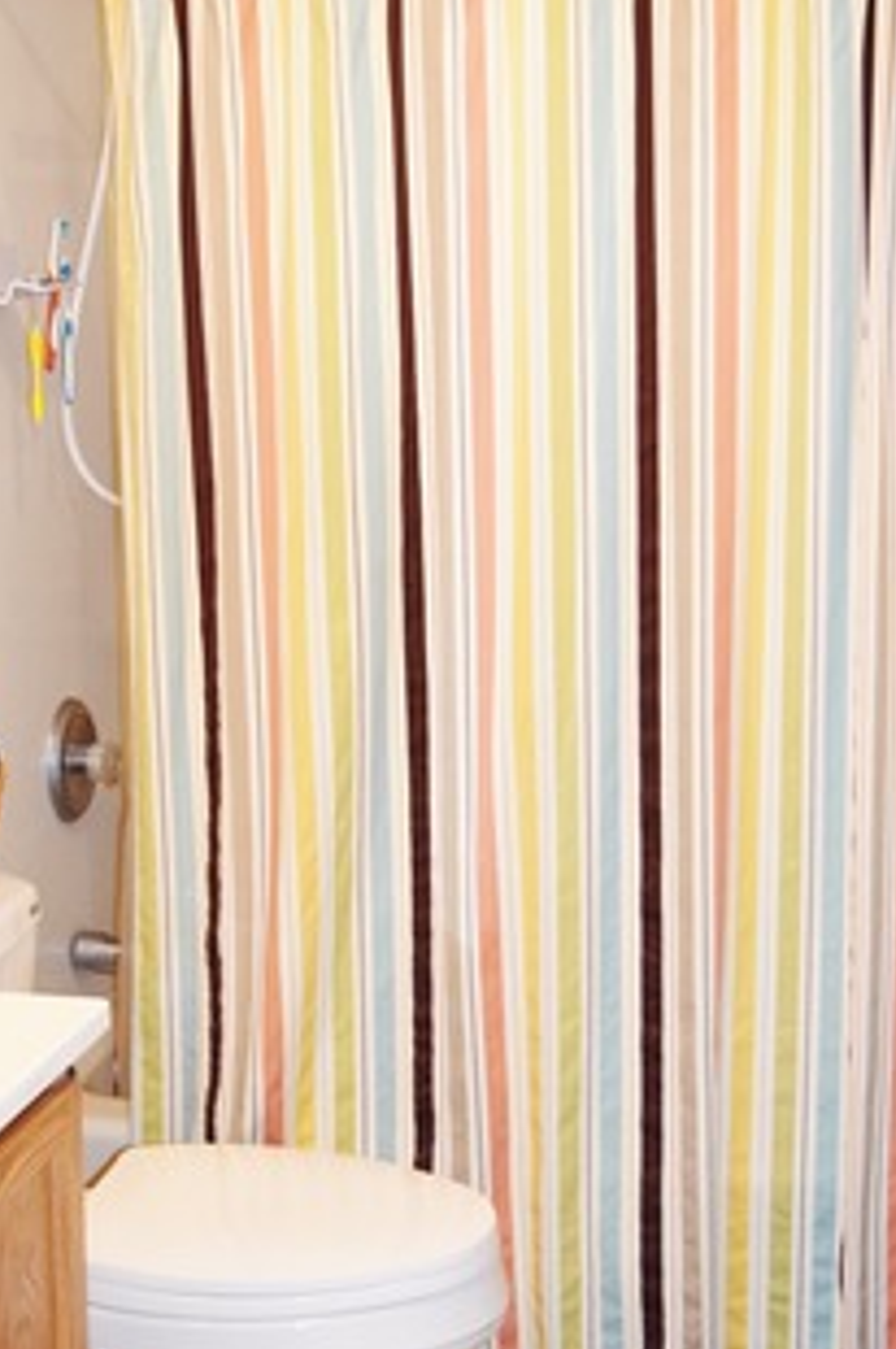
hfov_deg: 21.6
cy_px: 722
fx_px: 2349
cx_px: 365
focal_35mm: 63
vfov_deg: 32.0
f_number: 4.2
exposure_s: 1/80
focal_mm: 27
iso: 800
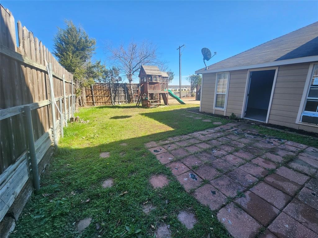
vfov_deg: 89.9
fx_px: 119
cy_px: 119
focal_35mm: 13
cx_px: 159
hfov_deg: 106.2
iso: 50
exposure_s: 1/542
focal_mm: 2.2
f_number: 2.2
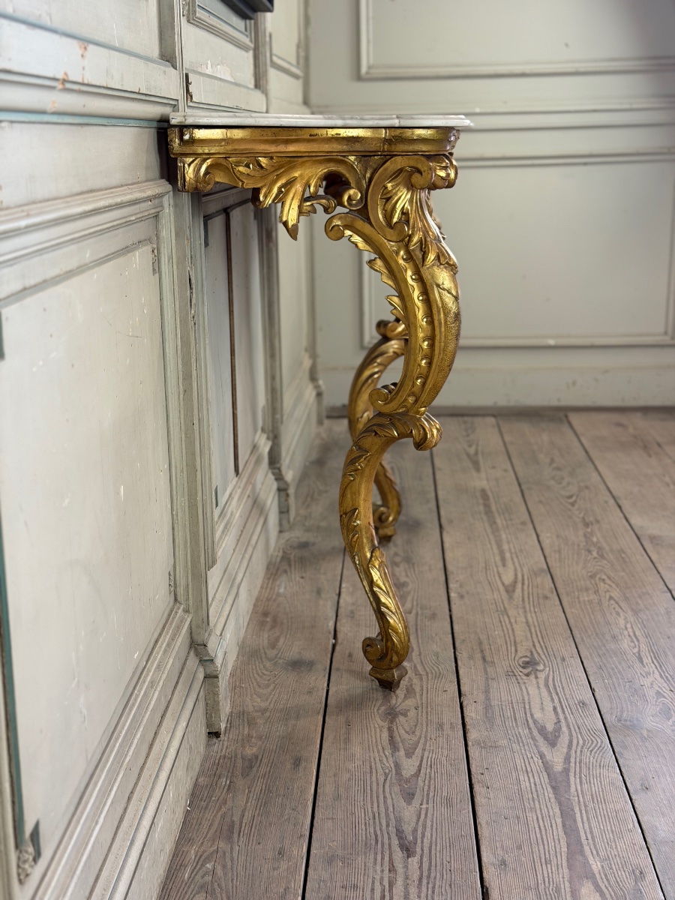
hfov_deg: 30.3
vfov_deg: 39.7
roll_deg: +1.3
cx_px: 338
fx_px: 1248
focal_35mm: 48
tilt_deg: -14.5
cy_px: 450
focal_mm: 6.76
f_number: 1.78
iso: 160
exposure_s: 1/50
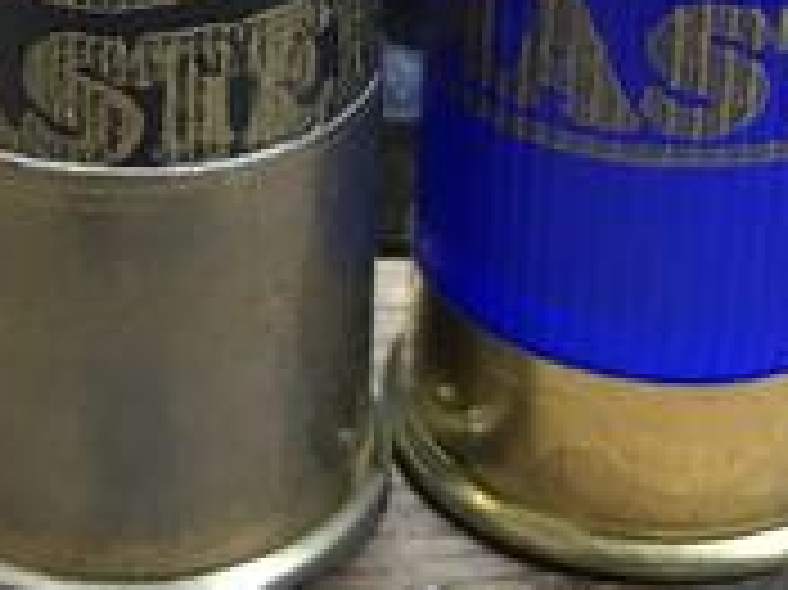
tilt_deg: -22.5
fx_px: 2912
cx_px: 158
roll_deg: -1.2
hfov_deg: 15.3
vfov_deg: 11.2
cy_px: -225
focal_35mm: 128
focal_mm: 3.99
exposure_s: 1/25
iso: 40
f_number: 1.8
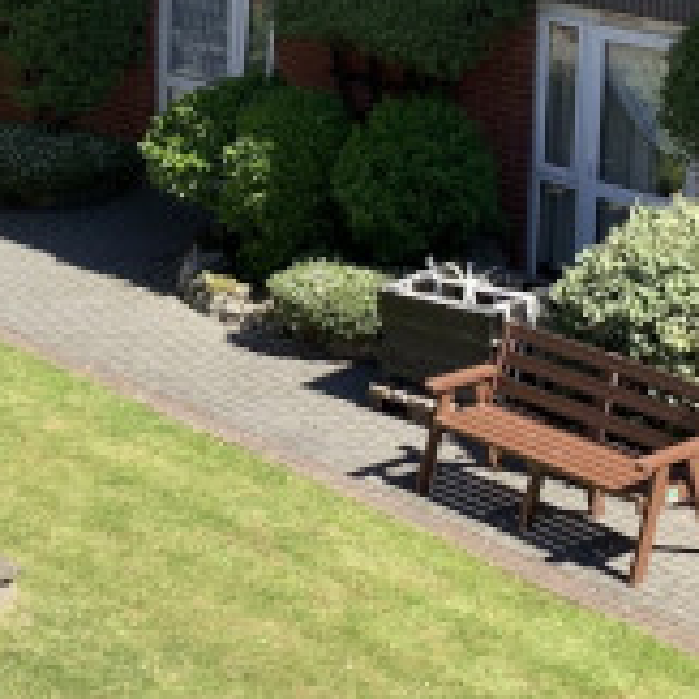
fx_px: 2467
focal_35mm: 108
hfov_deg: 16.1
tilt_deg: -12.6
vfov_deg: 16.0
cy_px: 120
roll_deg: -0.6
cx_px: 262
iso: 25
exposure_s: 1/1176
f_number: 1.8
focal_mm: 4.25
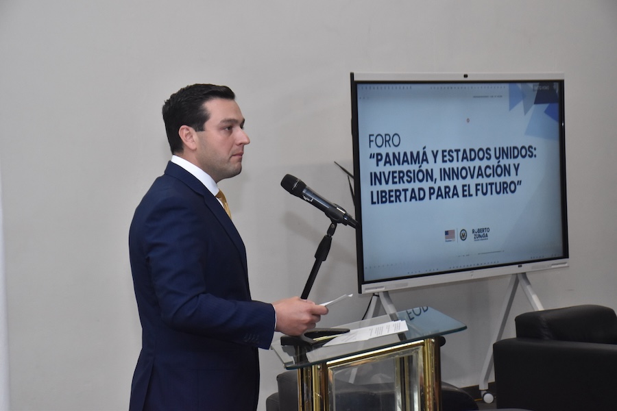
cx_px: 308
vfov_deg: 14.7
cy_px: 206
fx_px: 1594
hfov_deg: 21.9
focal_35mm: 93
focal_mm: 62
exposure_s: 1/125
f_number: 7.1
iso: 2000
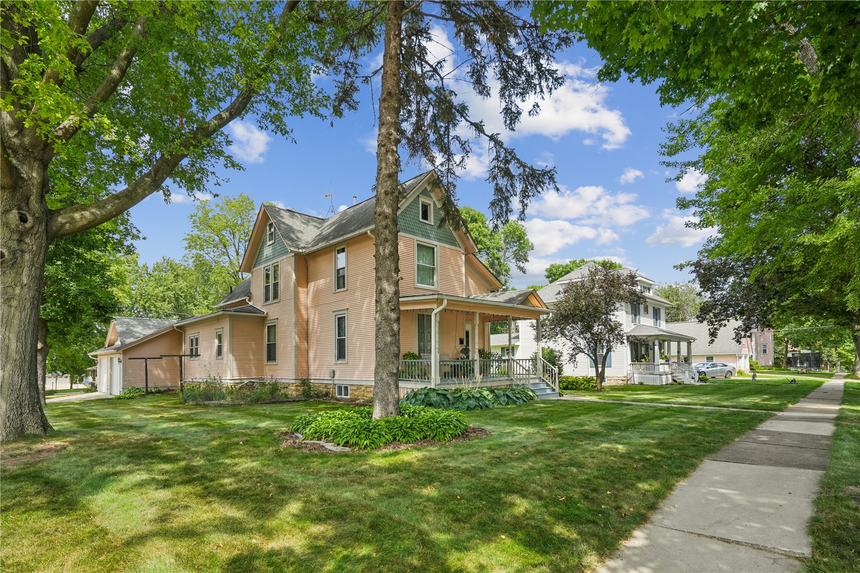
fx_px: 406
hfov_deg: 93.3
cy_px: 286
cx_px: 430
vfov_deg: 70.4
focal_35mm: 17
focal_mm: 17
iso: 640
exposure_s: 1/800
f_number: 9
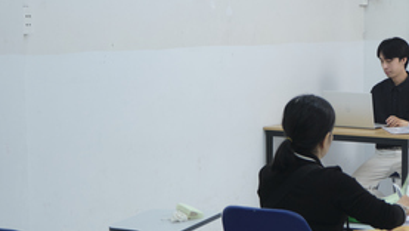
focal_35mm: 87
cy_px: 97
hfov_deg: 23.4
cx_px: 410
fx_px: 944
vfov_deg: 13.9
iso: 640
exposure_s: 1/100
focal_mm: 24.3
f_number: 3.2
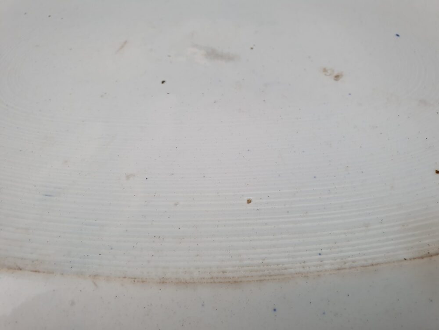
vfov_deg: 53.1
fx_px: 330
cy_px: 165
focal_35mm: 26
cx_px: 220
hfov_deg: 67.3
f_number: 2.4
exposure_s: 1/100
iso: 50
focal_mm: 4.32
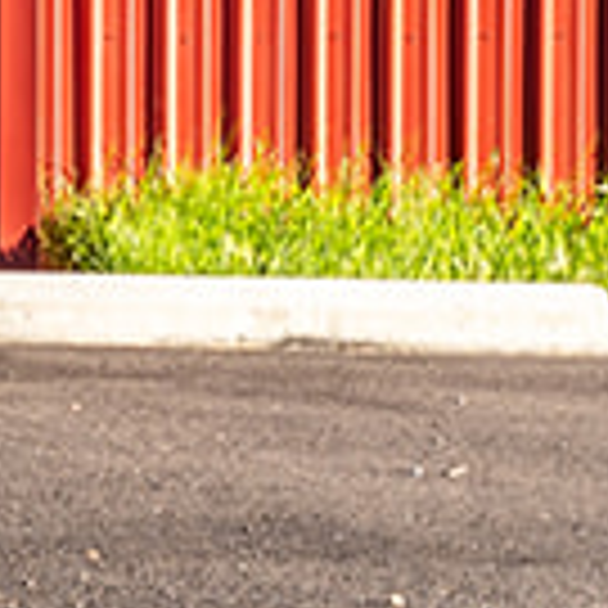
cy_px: 137
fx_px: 6399
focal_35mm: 322
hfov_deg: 4.9
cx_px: -1806
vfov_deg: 5.4
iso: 100
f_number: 5.6
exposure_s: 1/320
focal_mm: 32
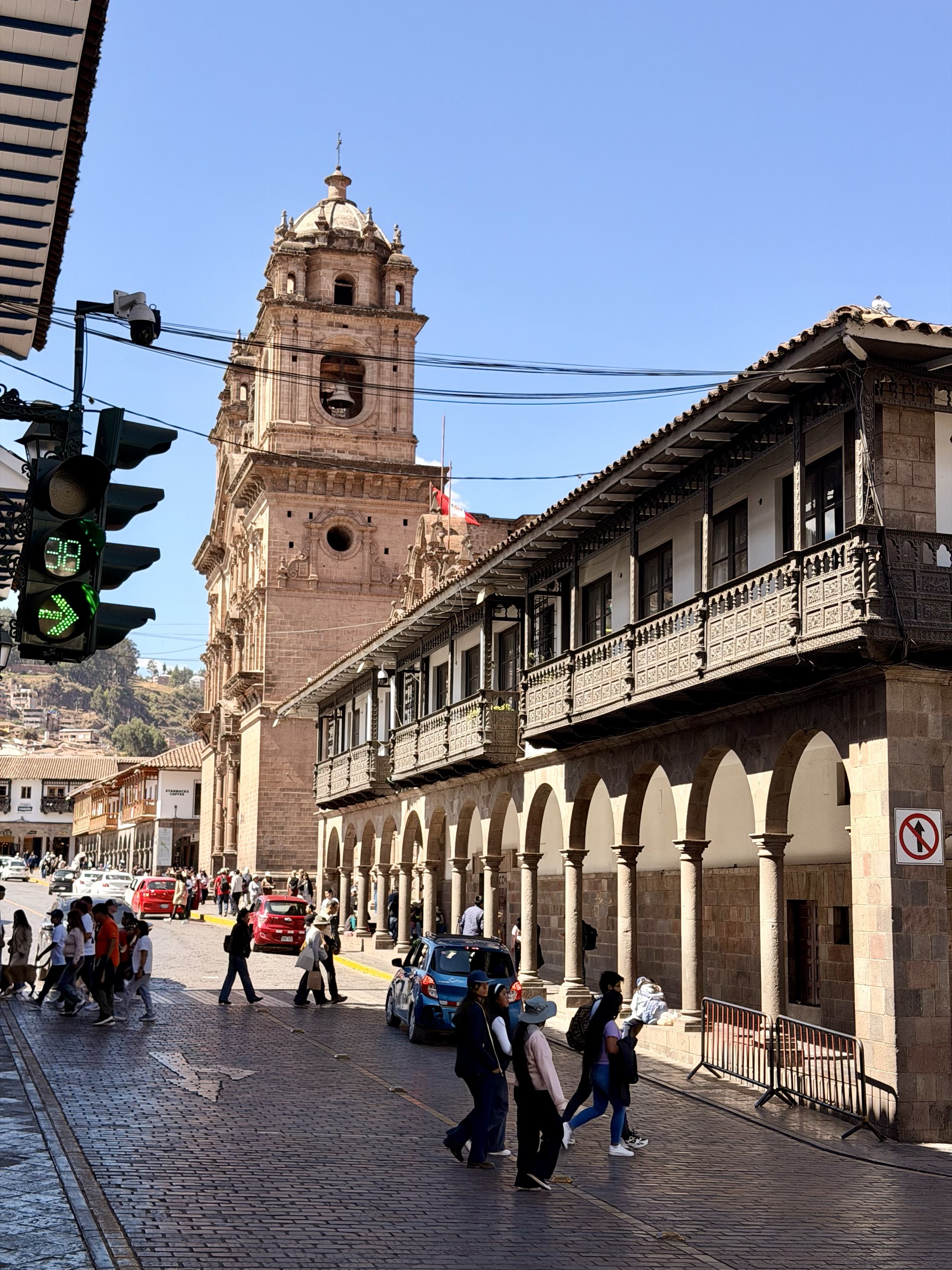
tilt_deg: +8.1
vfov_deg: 39.7
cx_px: 476
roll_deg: -1.0
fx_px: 1760
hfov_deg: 30.3
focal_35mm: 48
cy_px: 635
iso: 64
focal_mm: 6.76
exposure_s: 1/2273
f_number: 1.78
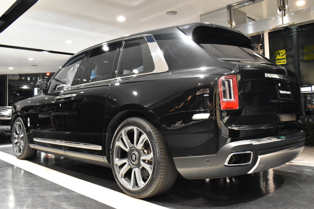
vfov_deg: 40.0
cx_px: 157
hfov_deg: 57.2
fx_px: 288
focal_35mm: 33
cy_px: 104
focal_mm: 22
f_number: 8
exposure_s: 1/30
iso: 6400
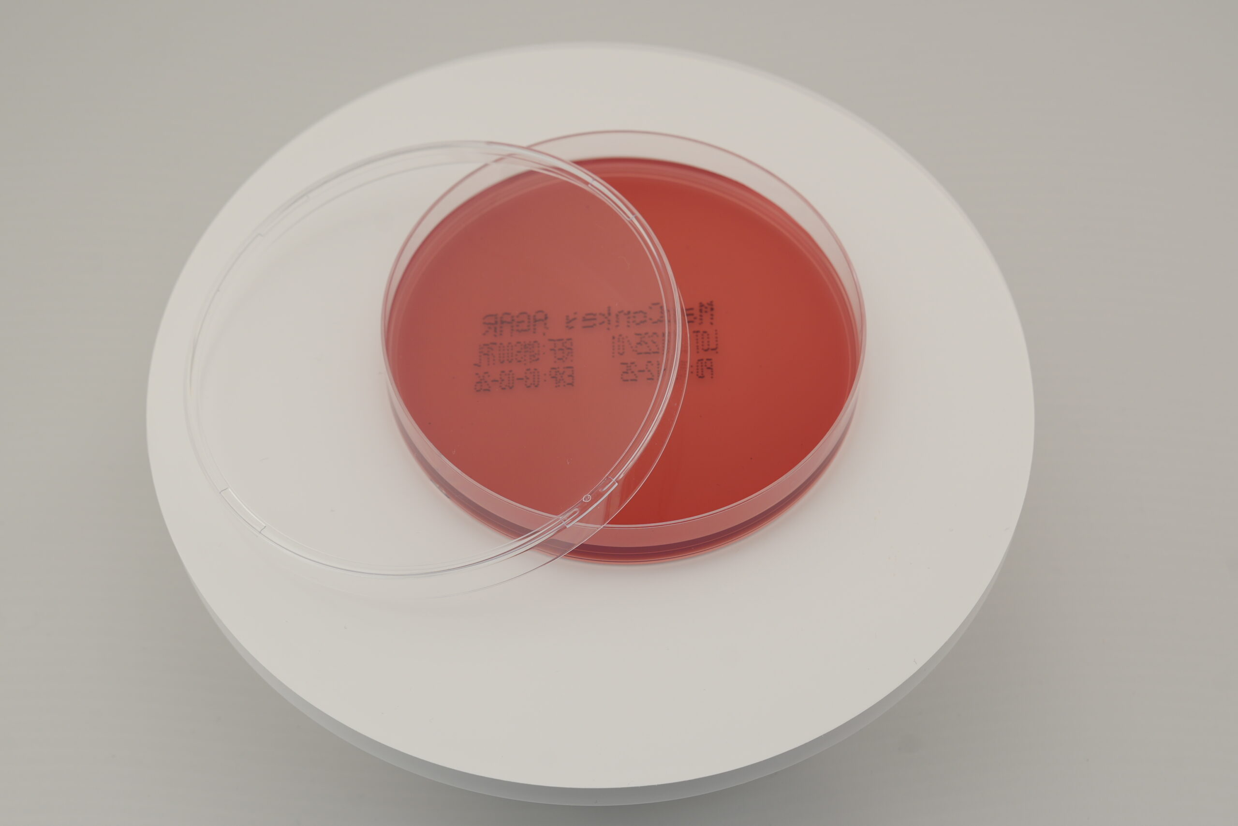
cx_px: 619
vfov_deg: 13.0
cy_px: 413
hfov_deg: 19.5
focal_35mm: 105
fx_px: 3611
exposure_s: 1/125
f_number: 8
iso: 100
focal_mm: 70
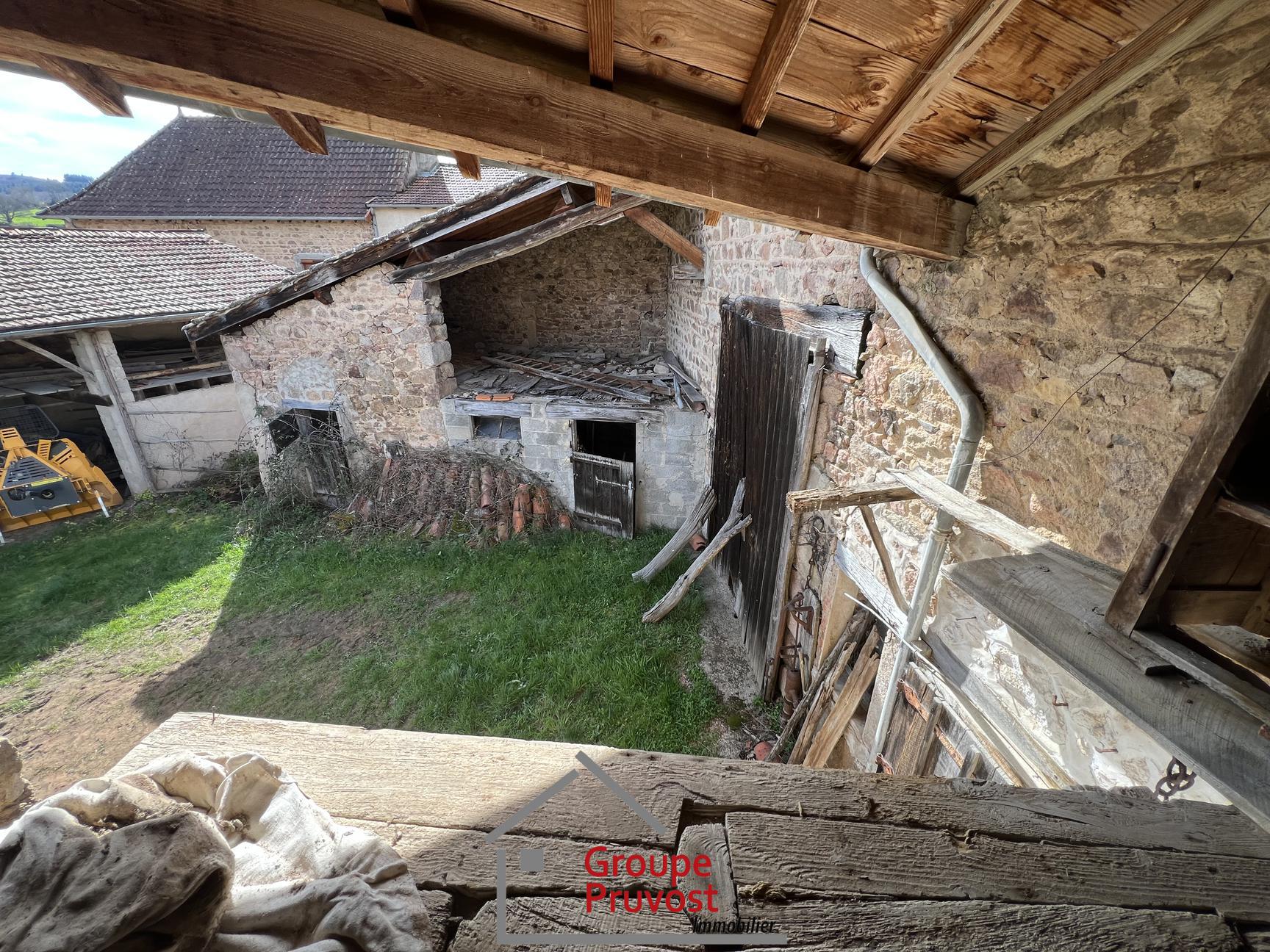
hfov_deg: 106.2
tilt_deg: -22.6
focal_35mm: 13
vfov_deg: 89.9
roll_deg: -0.6
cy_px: 476
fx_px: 477
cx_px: 635
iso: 32
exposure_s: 1/237
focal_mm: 1.57
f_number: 1.8
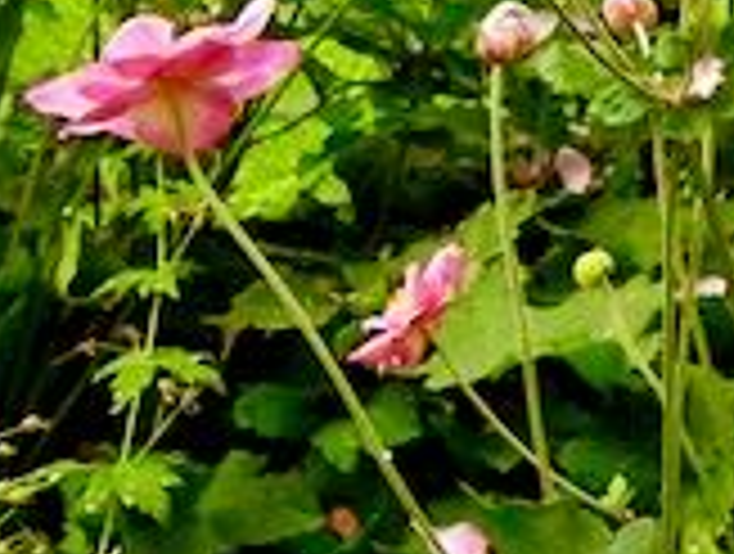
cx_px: 1094
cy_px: 365
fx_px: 3995
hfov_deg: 10.2
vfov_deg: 7.9
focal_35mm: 188
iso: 160
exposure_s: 1/190
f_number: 3.5
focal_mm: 5.4
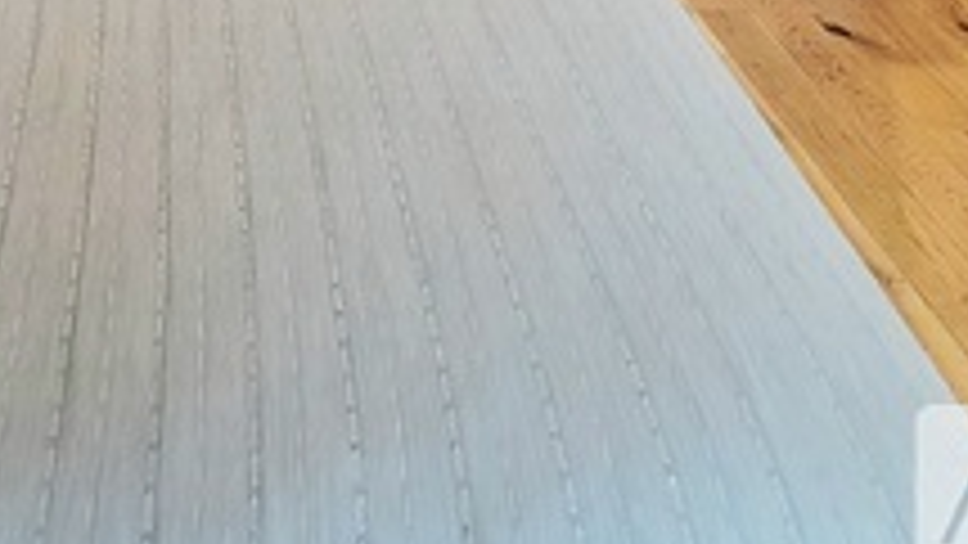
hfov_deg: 43.3
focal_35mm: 44
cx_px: 142
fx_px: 1130
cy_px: -540
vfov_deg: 18.3
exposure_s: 1/60.2
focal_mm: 2.2
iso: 250
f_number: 2.2
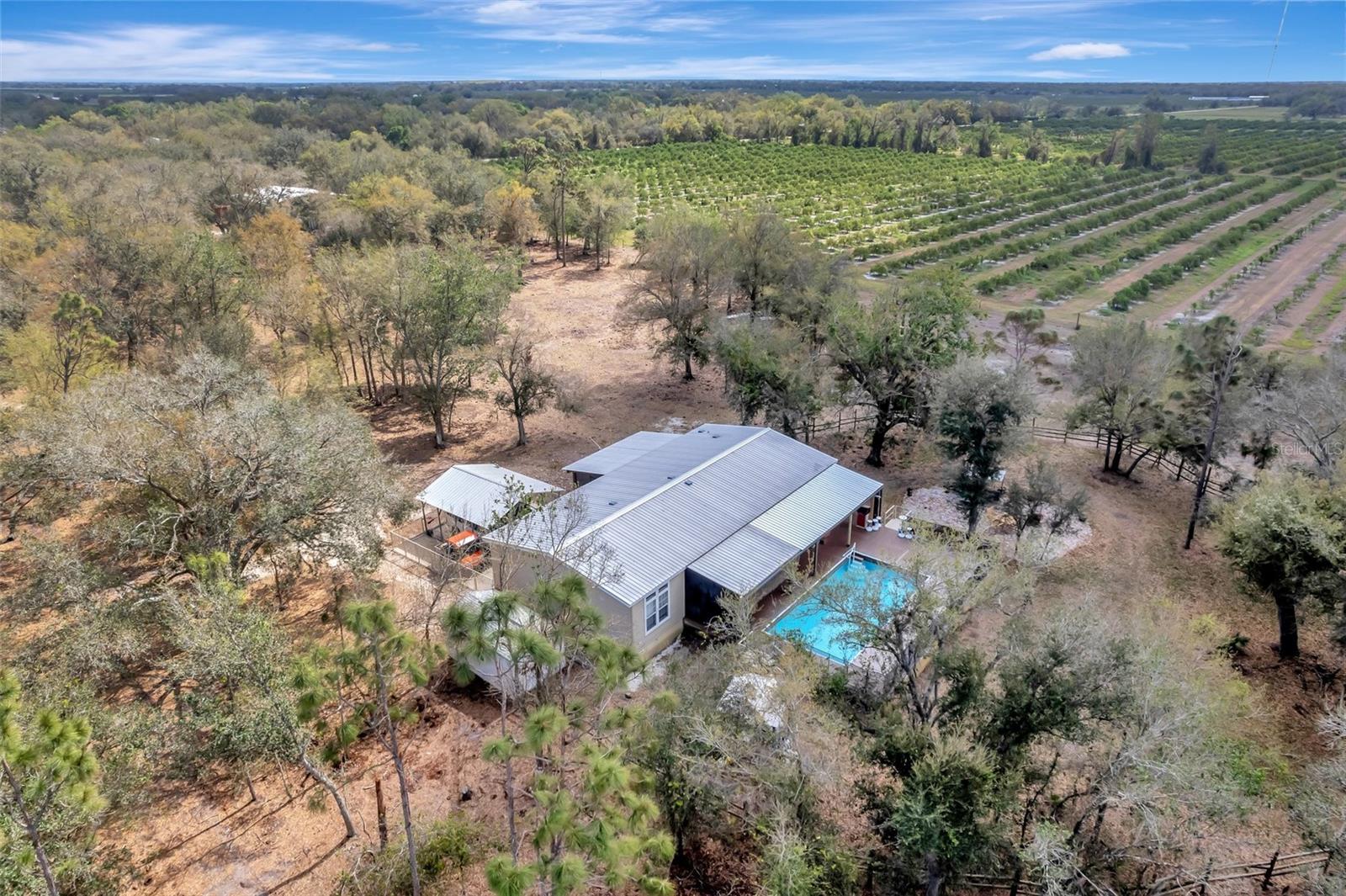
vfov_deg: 57.2
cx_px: 673
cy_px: 448
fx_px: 822
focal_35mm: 22
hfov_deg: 78.6
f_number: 2.8
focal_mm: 8.38
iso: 150
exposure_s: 1/1000
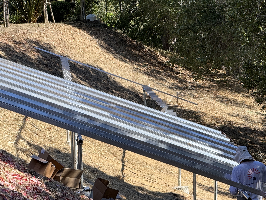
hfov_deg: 9.7
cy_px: 124
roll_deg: +2.7
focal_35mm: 204
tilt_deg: -4.9
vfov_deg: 7.3
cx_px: 126
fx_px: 1568
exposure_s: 1/490
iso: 50
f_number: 2.8
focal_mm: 15.66
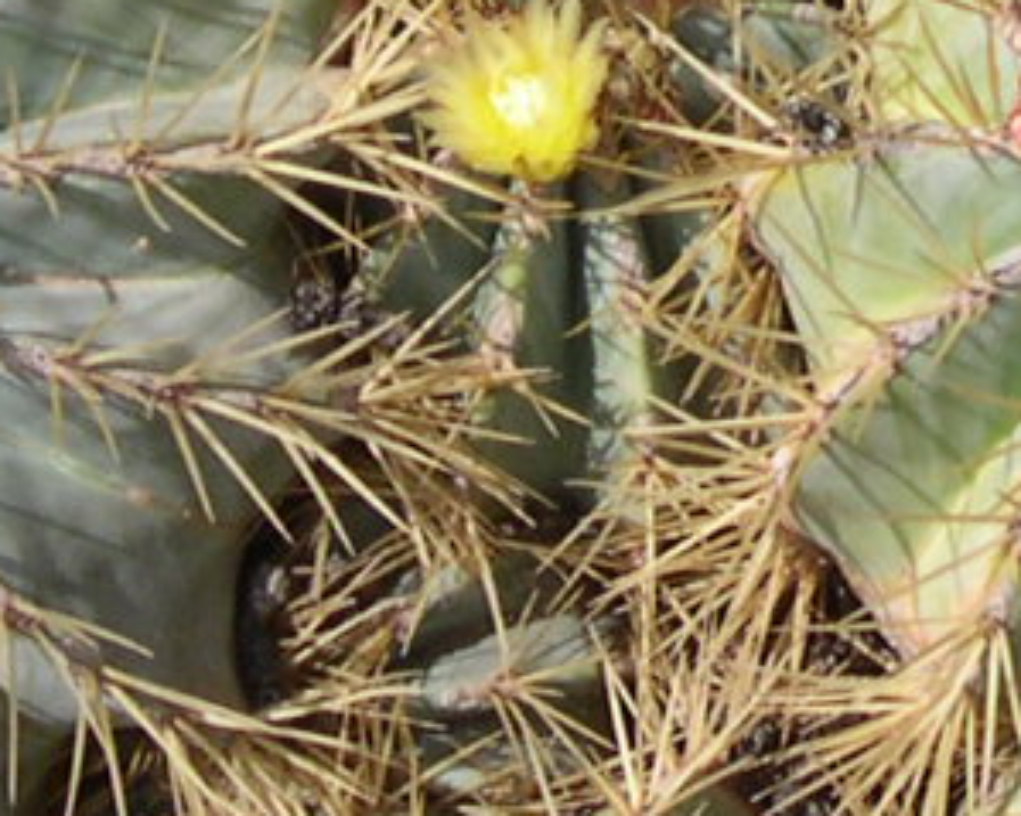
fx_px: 8217
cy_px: -236
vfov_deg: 5.7
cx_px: 919
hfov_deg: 7.1
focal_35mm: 272
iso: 100
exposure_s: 1/141
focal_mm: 11.1
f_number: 8.8
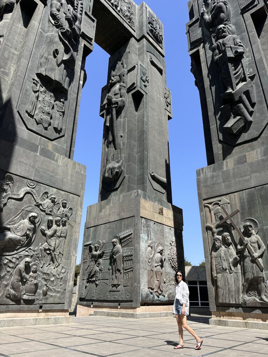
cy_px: 178
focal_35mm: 24
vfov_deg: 71.6
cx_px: 134
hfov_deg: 56.8
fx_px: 248
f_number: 1.78
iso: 80
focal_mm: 6.86
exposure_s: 1/3058
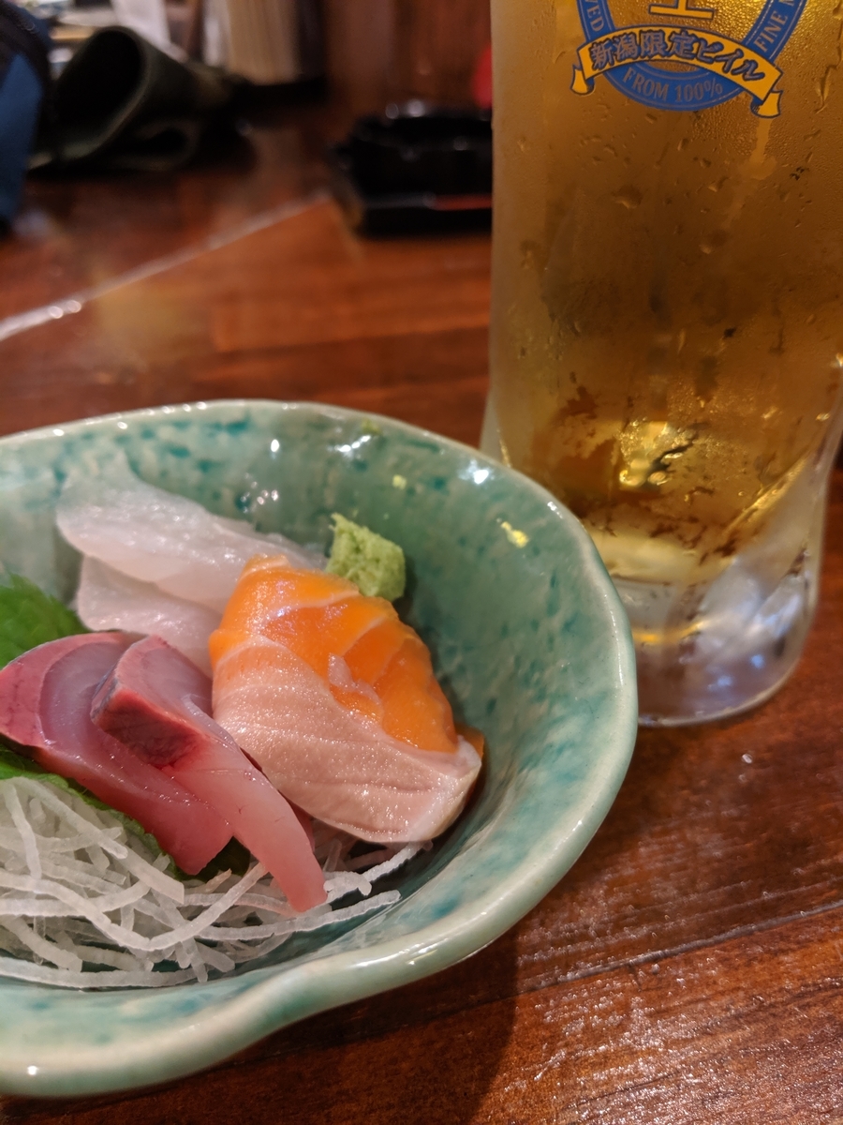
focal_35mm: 27
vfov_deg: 65.3
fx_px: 877
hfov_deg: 51.4
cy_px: 562
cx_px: 422
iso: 275
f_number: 1.8
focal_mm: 4.44
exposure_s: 1/40
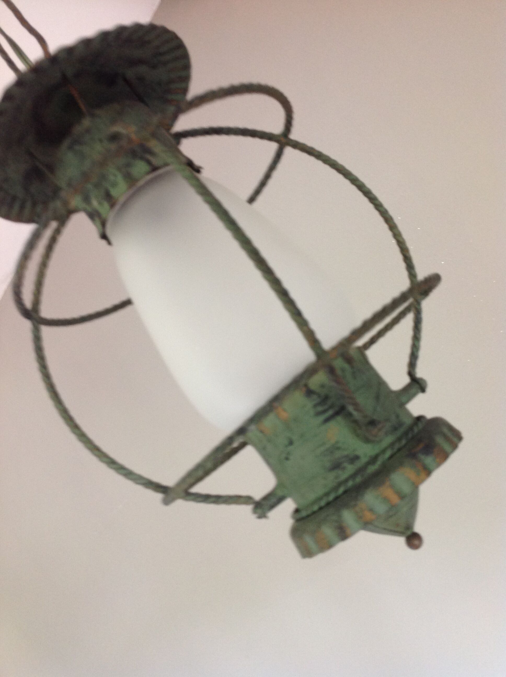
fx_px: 684
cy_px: 338
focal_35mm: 35
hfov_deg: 40.6
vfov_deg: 52.7
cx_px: 253
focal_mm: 4.28
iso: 125
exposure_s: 1/15
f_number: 2.4
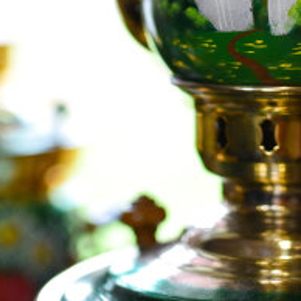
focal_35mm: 94
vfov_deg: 18.3
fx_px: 925
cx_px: 245
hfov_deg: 18.3
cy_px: 49
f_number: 1.8
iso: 100
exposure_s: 1/100
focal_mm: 35
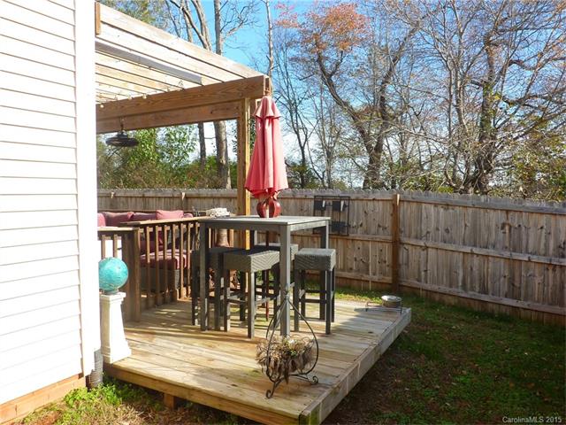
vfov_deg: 54.9
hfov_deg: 69.4
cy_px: 212
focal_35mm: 25
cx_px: 283
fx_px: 409
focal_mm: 4.1
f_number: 4
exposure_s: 1/250
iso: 80
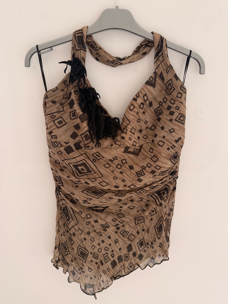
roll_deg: -1.5
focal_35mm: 24
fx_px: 211
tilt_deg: -14.8
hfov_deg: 56.8
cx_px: 114
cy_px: 152
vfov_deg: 71.6
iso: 200
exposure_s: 1/97
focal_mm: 6.76
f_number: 1.78
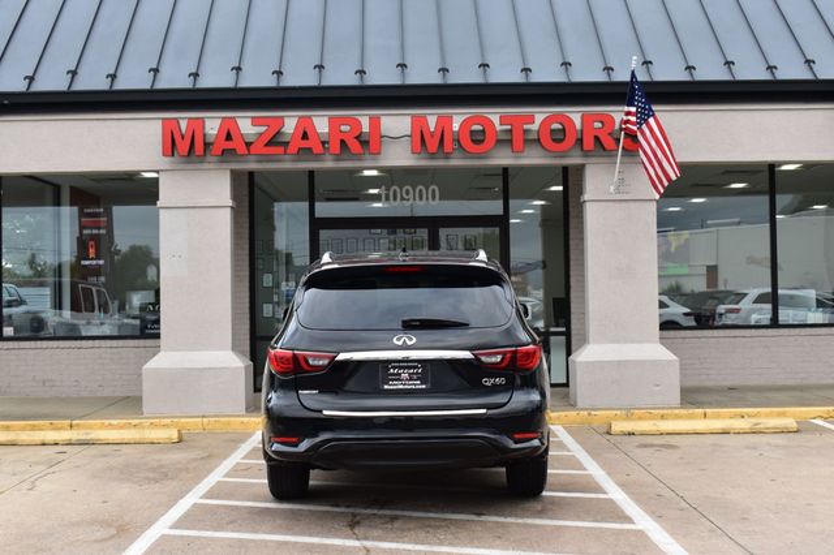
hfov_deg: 42.3
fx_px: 1077
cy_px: 278
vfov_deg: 28.9
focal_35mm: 46
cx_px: 417
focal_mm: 31
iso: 400
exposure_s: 1/160
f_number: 10
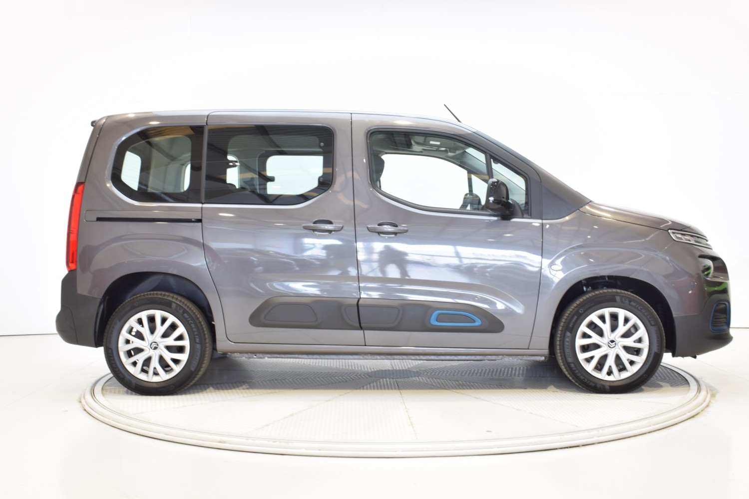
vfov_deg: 31.9
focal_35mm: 42
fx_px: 874
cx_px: 374
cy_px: 250
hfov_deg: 46.4
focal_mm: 28
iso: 100
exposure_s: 1
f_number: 16
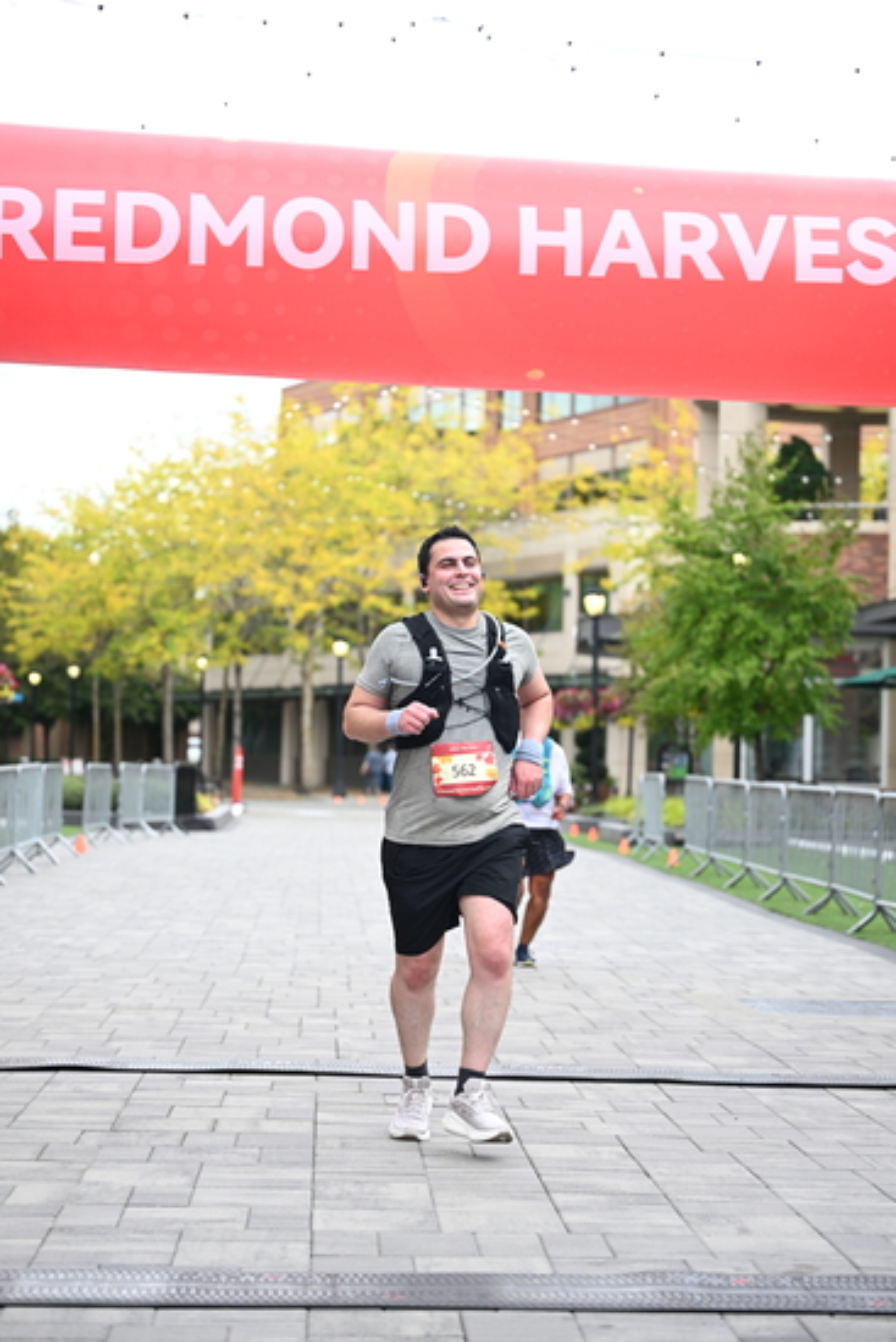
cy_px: 671
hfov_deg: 19.5
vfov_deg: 28.8
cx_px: 448
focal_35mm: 70
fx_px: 2611
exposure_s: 1/1600
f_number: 2.8
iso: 640
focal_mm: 70
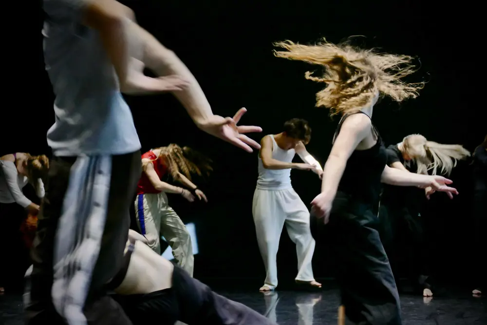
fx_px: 1082
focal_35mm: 80
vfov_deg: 17.1
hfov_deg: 25.4
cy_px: 162
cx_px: 244
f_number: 3.7
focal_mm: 29.24
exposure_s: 1/100
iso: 500
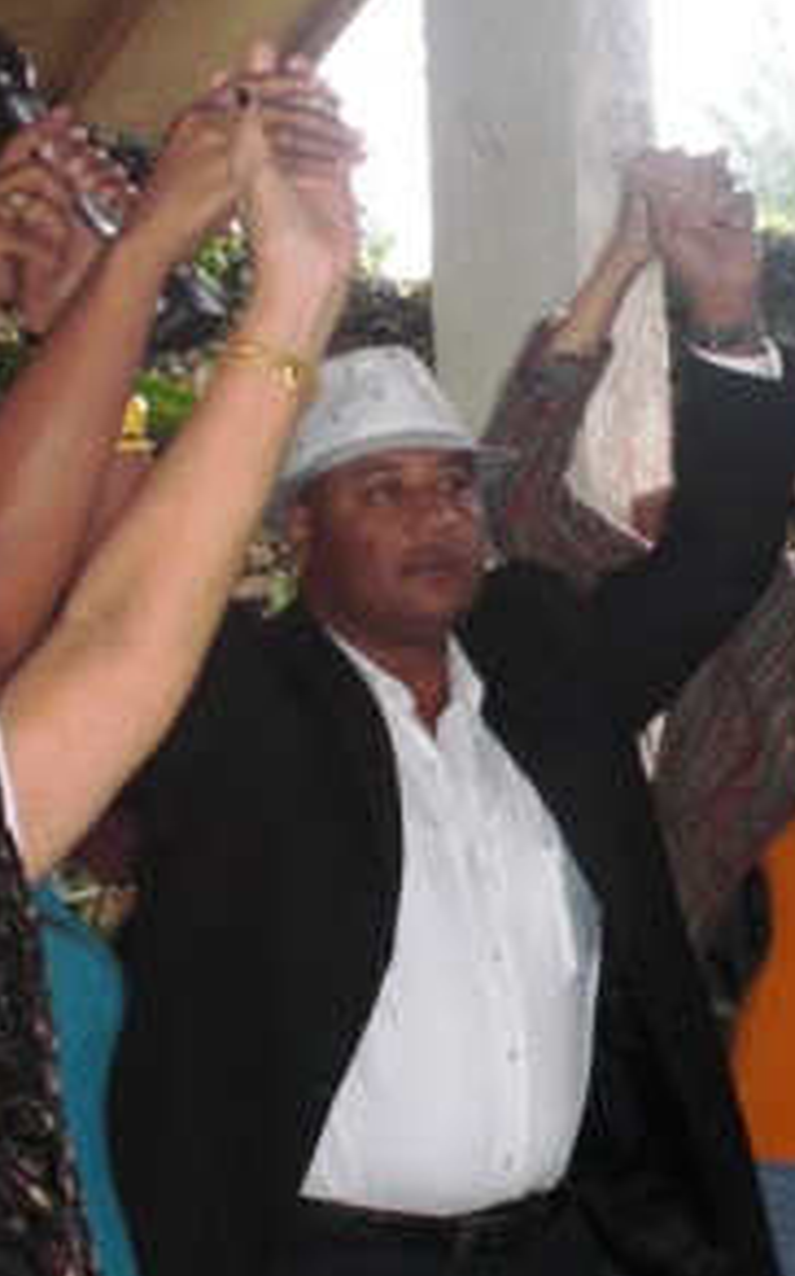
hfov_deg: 15.3
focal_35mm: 83
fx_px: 2883
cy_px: 647
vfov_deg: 24.9
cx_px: 891
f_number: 3.6
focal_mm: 8.44
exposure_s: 1/60
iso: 200
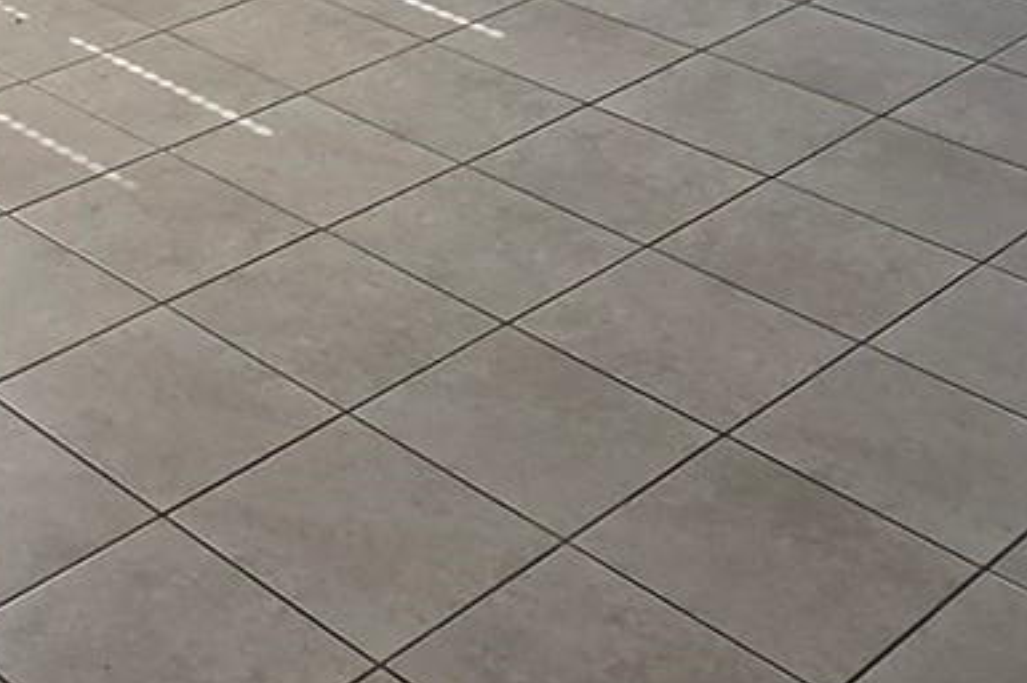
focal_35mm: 72
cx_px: -80
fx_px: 2052
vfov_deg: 17.2
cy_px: -309
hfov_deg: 26.1
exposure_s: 1/120
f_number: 1.9
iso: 32
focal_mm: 2.2
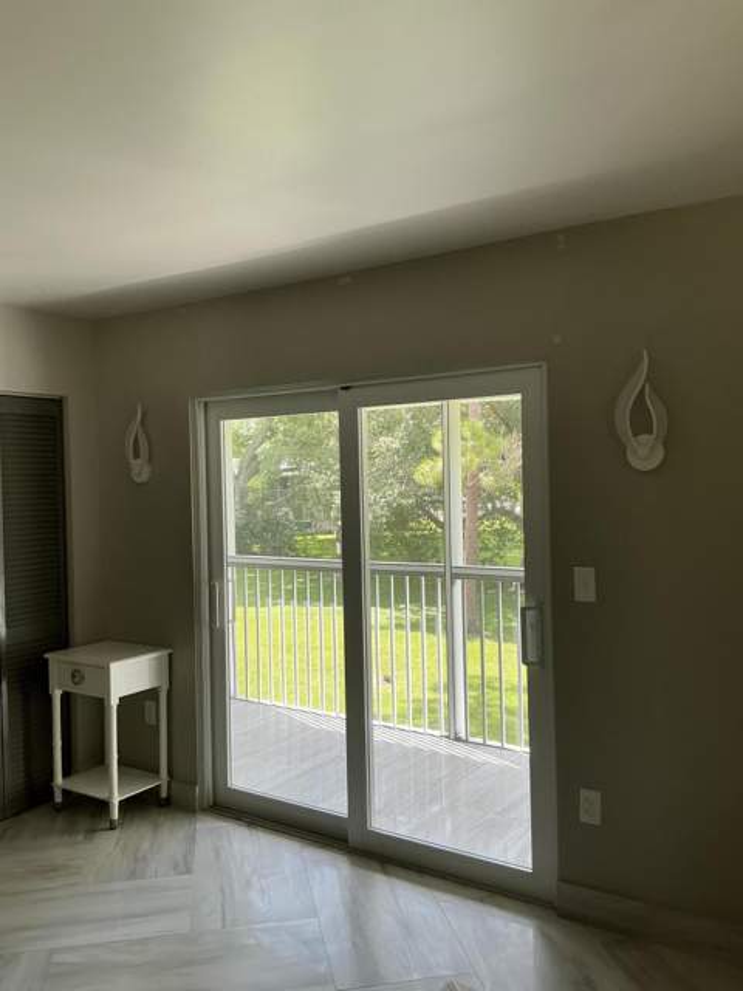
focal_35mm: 28
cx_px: 372
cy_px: 496
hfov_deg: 49.7
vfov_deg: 63.4
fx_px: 801
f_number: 1.8
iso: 32
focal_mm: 3
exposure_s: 1/122
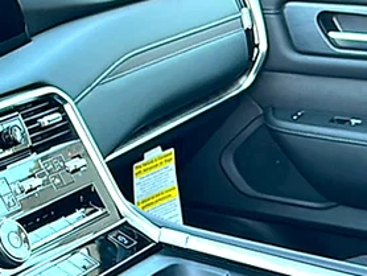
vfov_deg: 16.5
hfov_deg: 20.7
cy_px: 262
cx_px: -74
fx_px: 934
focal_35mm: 88
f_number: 1.78
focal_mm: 6.86
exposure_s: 1/132
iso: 100
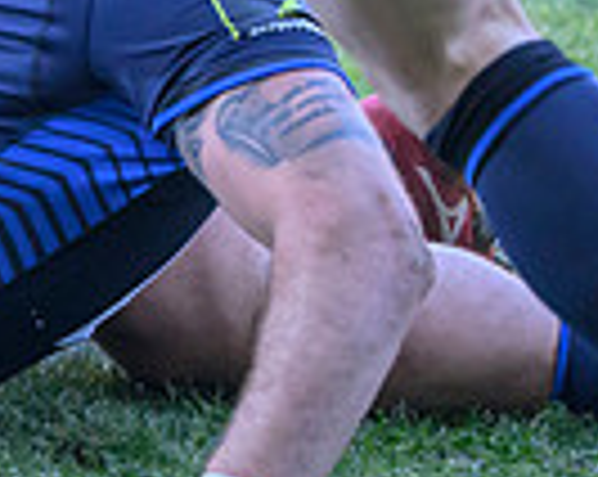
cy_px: -130
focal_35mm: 382
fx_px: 6751
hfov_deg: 4.9
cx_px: -967
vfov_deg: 4.0
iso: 1600
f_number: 3.2
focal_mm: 74
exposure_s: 1/2500
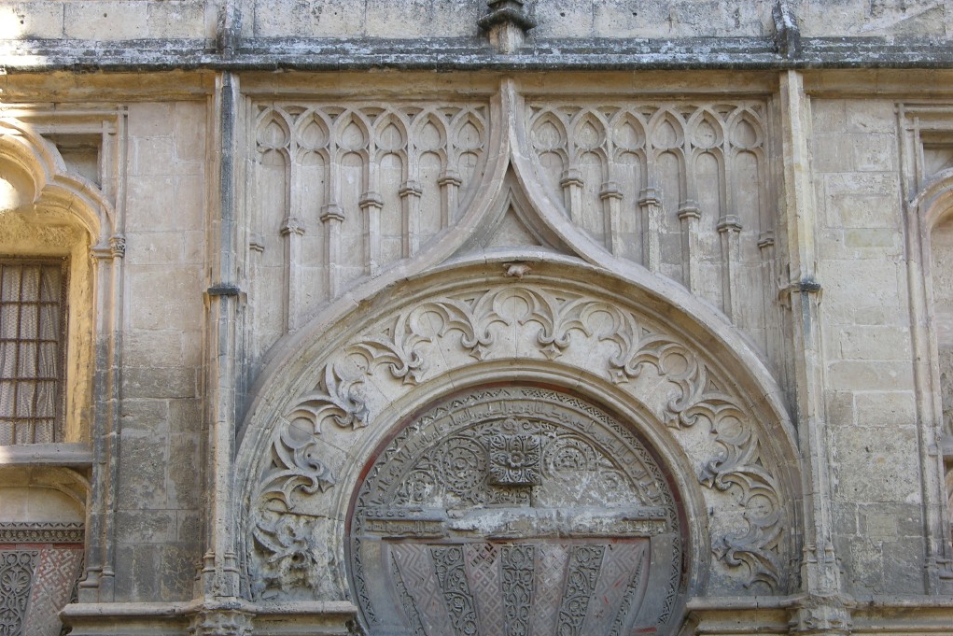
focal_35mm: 97
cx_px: 477
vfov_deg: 14.1
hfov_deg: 21.0
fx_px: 2568
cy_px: 350
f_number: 3.6
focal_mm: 23.7
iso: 50
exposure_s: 1/87.8
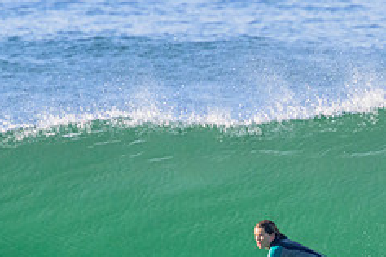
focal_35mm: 1959
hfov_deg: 1.1
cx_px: 269
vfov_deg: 0.7
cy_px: 303
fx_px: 21003
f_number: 11
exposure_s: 1/2000
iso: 3600
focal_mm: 800
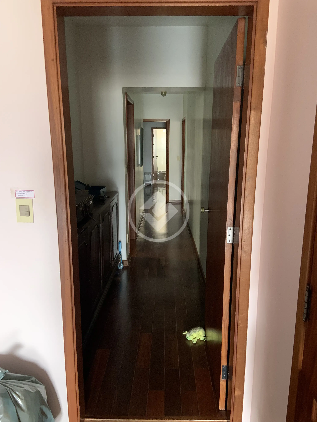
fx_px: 317
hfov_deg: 53.1
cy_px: 211
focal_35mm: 26
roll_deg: -1.4
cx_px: 158
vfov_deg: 67.3
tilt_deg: -11.0
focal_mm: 4.25
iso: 400
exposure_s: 1/32
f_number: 1.8
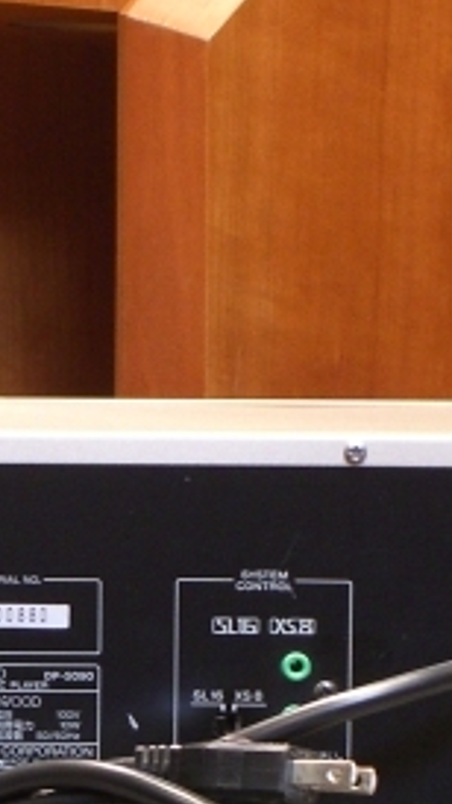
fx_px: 5159
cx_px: -56
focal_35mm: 242
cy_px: 610
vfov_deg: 8.9
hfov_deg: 5.0
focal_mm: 19.7
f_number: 4.8
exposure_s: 1/4
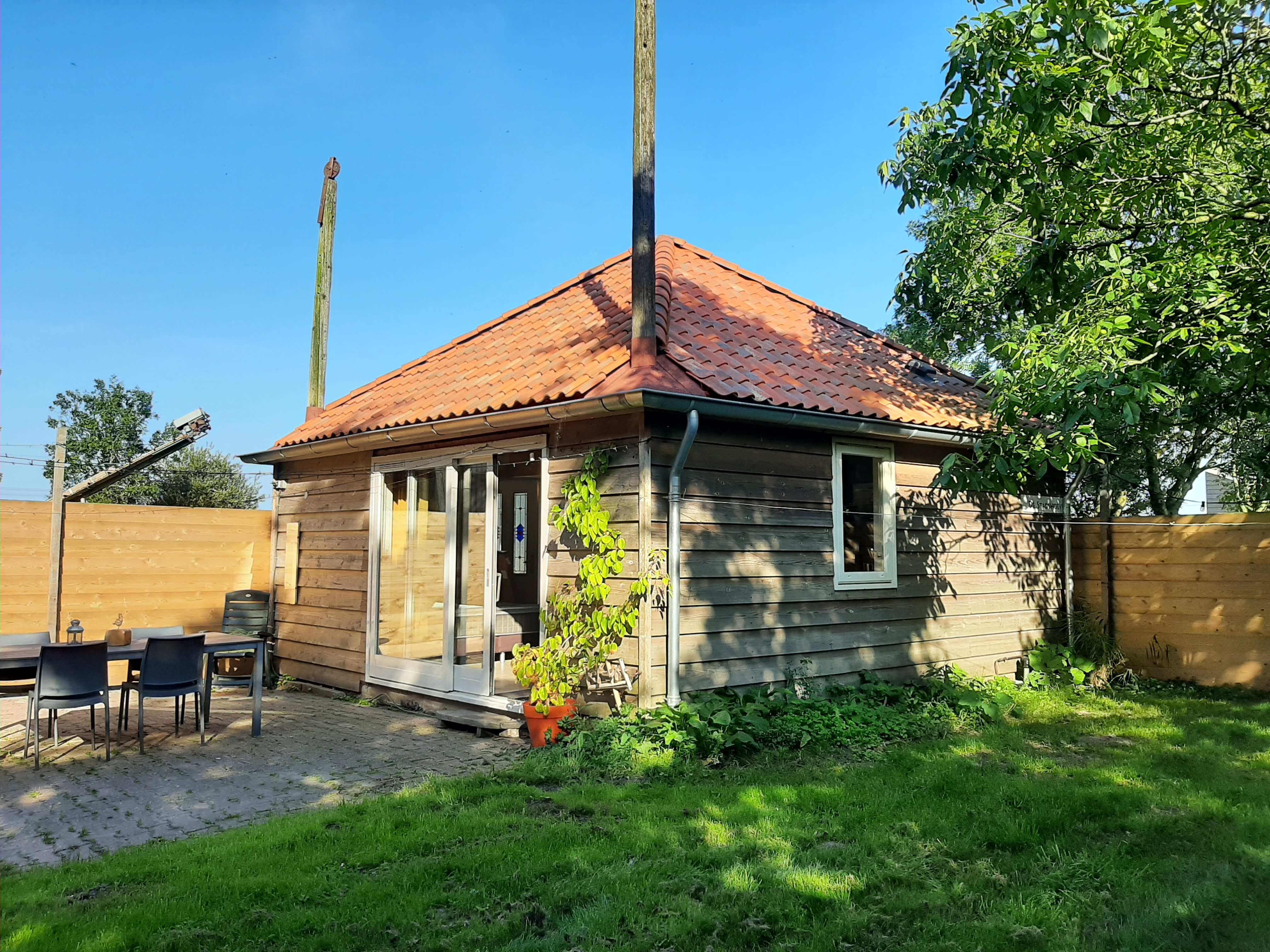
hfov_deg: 67.3
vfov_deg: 53.1
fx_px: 954
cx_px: 635
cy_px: 476
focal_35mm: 26
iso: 40
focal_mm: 3.93
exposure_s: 1/1342
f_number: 1.7
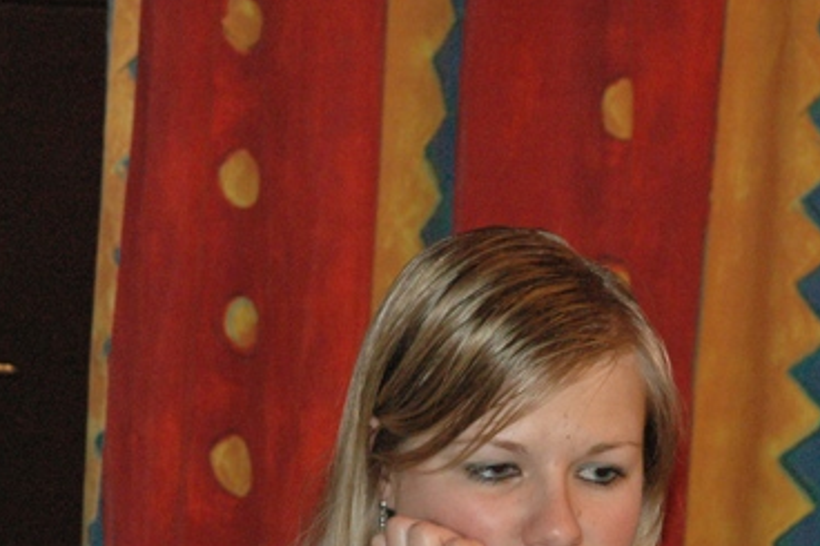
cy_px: 486
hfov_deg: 9.0
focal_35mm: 228
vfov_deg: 6.0
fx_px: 5191
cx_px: 548
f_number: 5
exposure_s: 1/60
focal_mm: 70
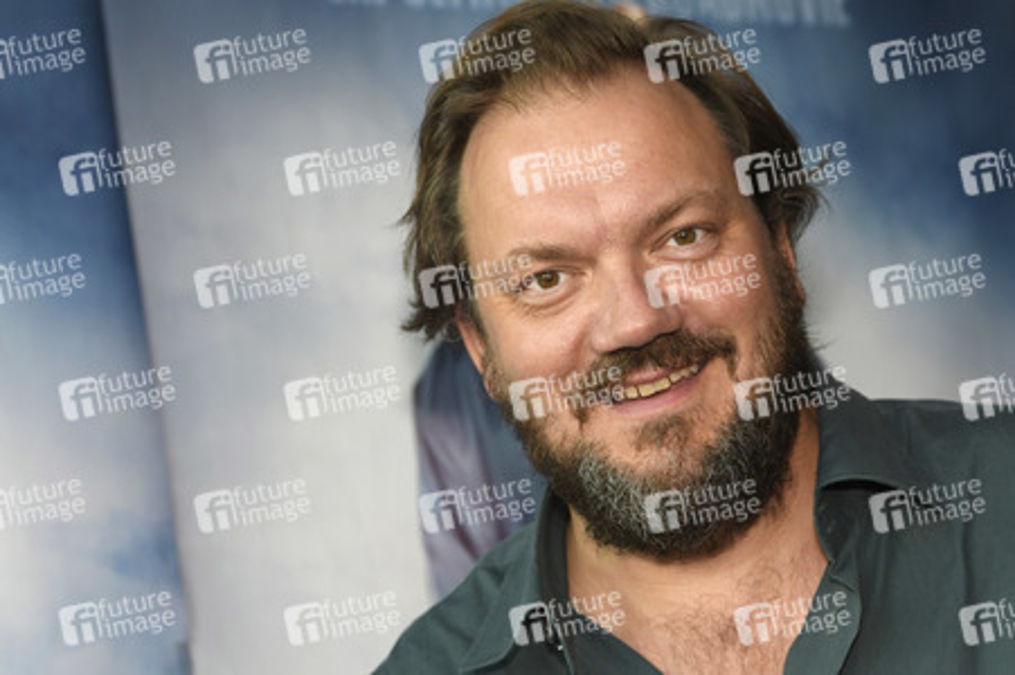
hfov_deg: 23.7
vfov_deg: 15.9
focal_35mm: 86
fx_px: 2423
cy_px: 338
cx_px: 508
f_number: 5
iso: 640
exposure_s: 1/400
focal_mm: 86
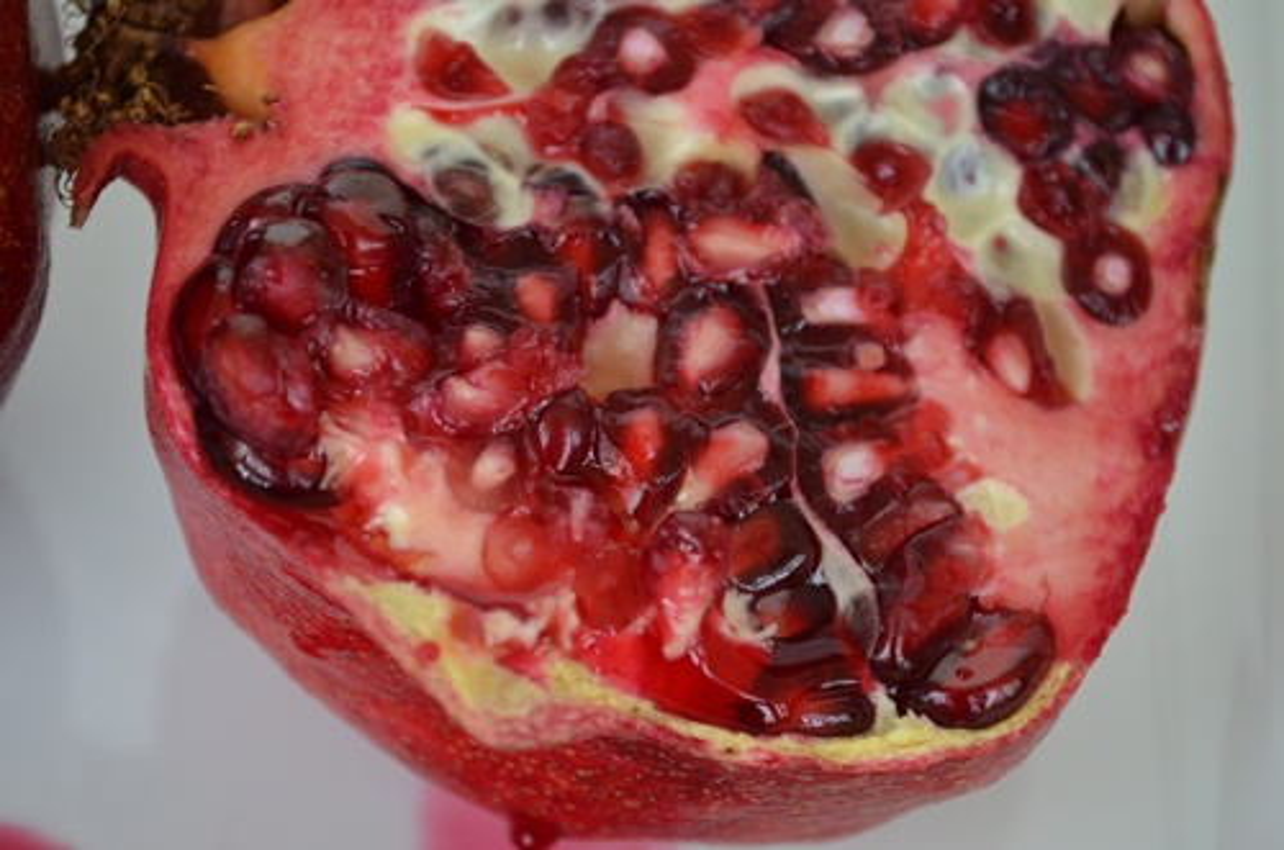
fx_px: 2936
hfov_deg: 24.7
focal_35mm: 82
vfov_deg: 16.5
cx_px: 642
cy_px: 425
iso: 1600
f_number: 5.6
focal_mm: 55
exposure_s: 1/60
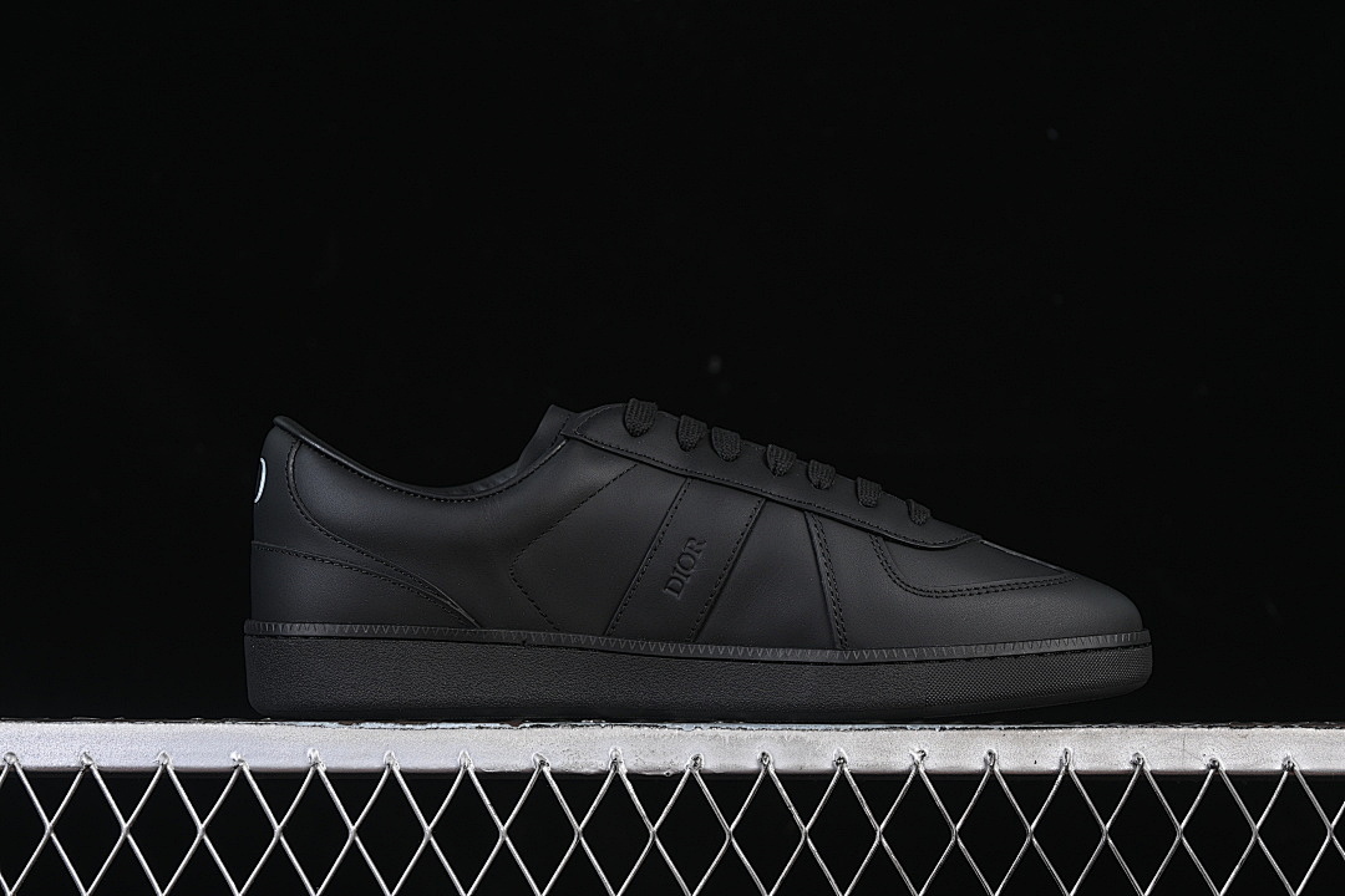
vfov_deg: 18.2
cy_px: 448
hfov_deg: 27.0
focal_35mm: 75
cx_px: 672
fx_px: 2802
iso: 160
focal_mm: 50
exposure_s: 1/50
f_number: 6.3
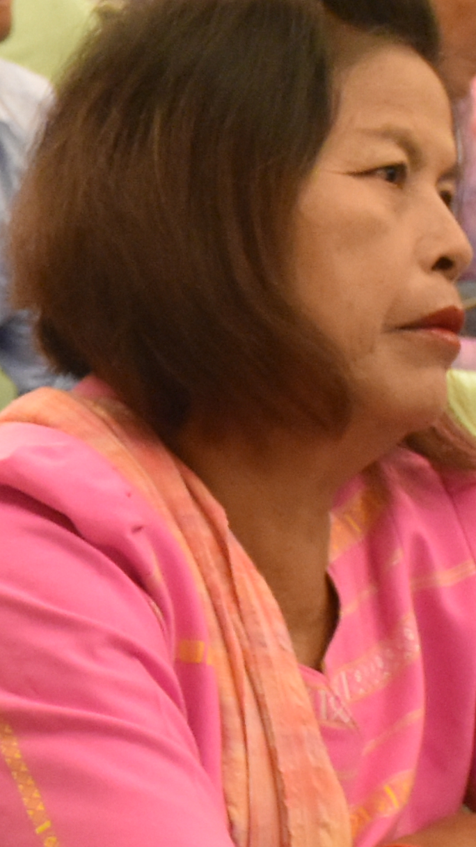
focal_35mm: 248
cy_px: 393
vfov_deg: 8.7
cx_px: -855
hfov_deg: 4.7
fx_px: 5565
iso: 2000
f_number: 4
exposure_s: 1/60
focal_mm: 32
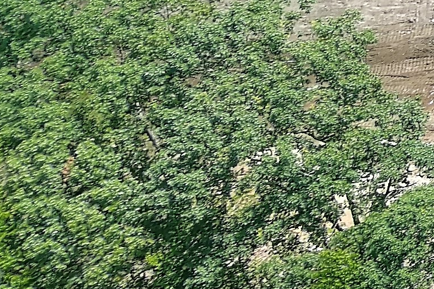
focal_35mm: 207
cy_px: -608
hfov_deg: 7.9
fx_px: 2495
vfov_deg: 6.1
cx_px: 1504
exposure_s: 1/400
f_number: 2.8
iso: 100
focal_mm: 10.57
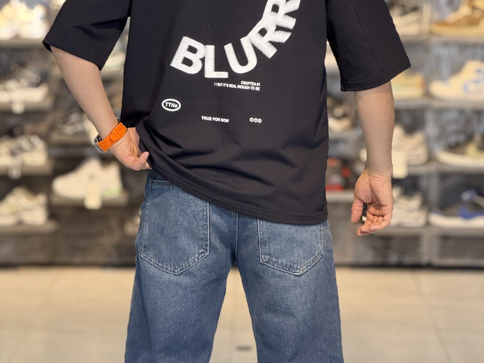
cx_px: 243
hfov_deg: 12.3
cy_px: 58
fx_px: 2251
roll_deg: -0.4
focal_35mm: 161
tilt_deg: -3.5
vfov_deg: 9.2
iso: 320
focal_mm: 15.66
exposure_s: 1/100
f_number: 2.8
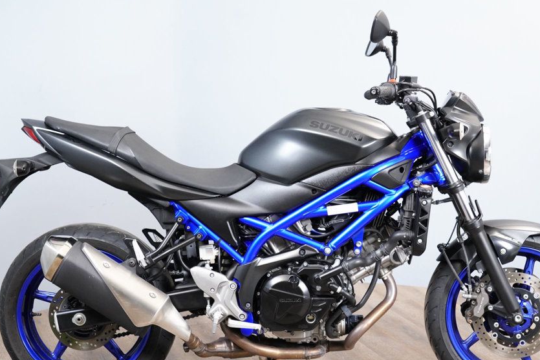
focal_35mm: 76
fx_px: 1140
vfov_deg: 17.9
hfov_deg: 26.6
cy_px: 209
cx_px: 290
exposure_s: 1/80
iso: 5000
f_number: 7.1
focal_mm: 62
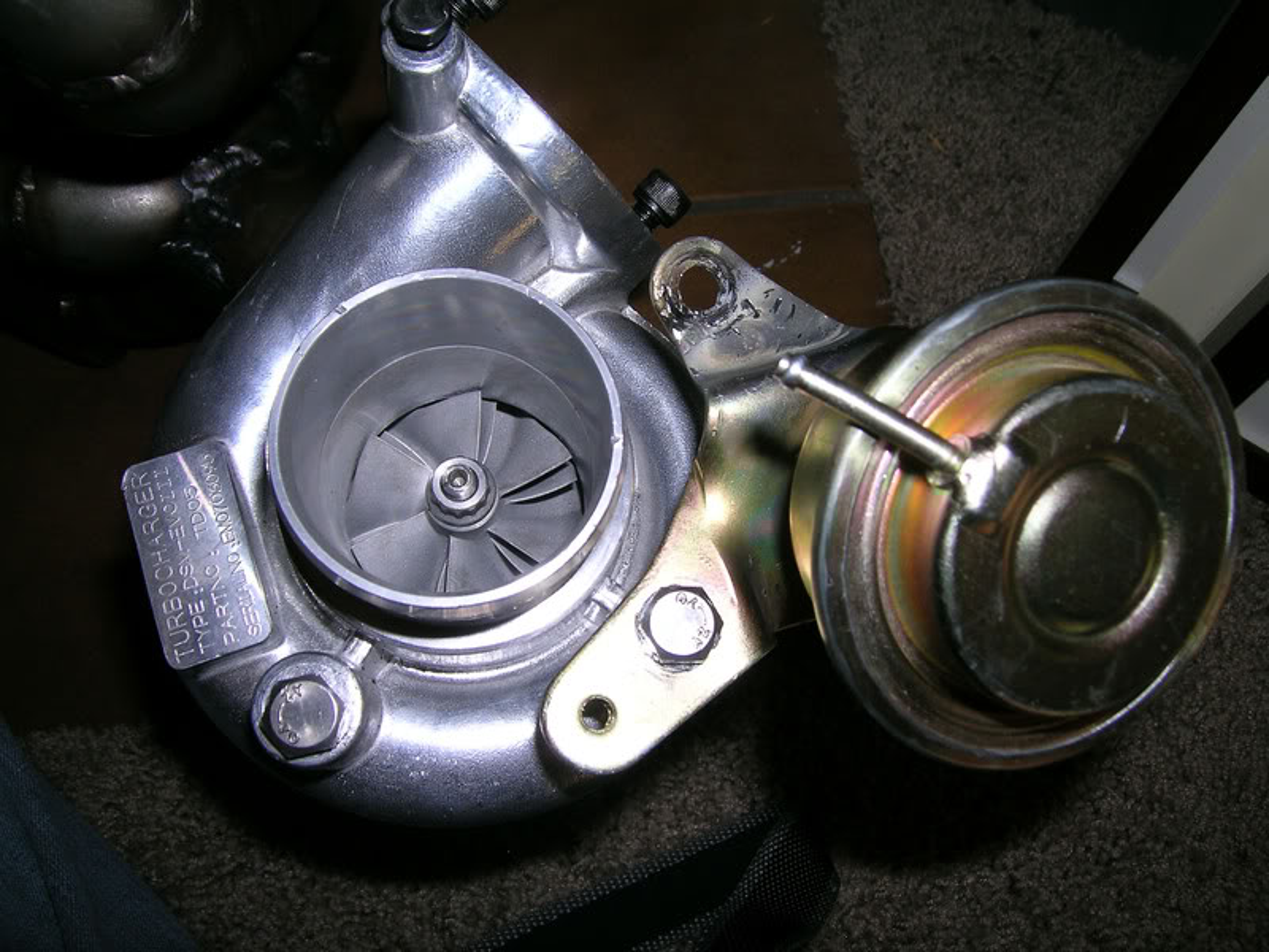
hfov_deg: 63.4
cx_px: 634
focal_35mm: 28
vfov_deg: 49.7
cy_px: 476
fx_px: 1026
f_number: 4
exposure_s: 1/60
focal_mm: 5.8
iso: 50
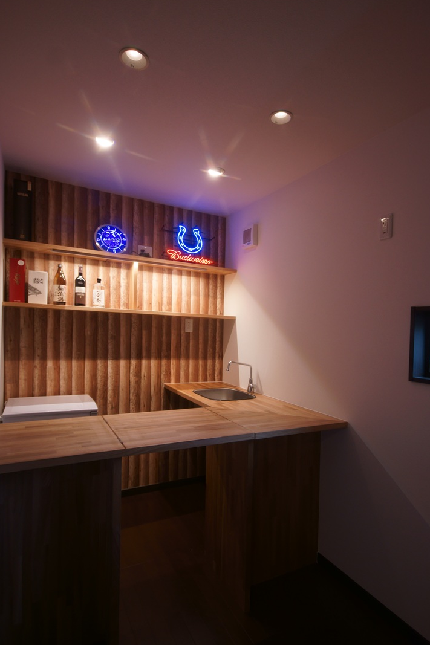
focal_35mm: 19
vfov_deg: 88.2
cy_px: 315
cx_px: 218
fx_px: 333
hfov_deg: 65.7
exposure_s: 1/15
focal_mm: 11
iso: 160
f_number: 4.5
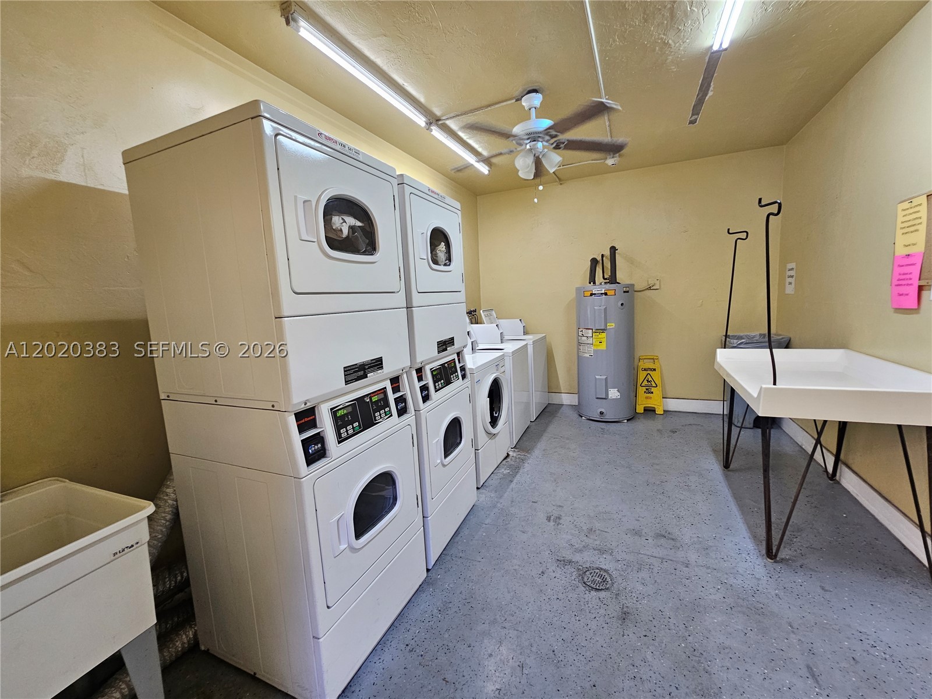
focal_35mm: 13
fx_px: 350
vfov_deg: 89.9
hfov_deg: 106.2
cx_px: 466
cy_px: 350
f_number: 2.2
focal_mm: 2.2
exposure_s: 1/60
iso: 125
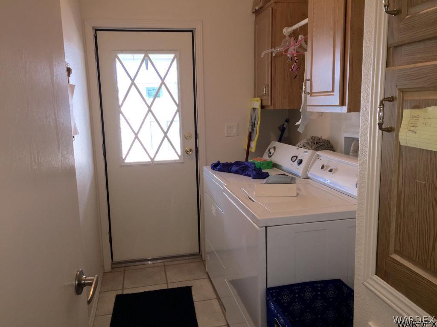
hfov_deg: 61.7
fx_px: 366
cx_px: 218
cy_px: 164
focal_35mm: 29
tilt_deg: -9.2
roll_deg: +1.6
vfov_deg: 48.2
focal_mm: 4.15
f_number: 2.2
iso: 32
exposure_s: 1/49
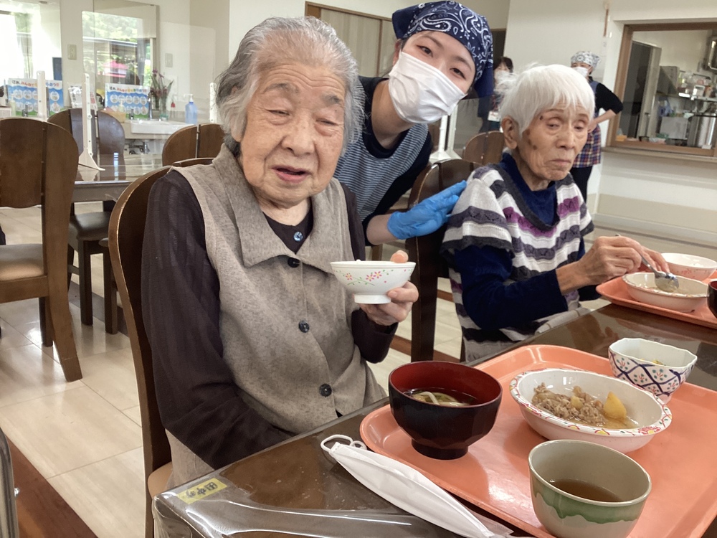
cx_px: 358
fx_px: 642
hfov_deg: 58.4
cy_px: 269
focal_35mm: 31
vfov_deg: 45.4
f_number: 2.4
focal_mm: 3.3
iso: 80
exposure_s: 1/60
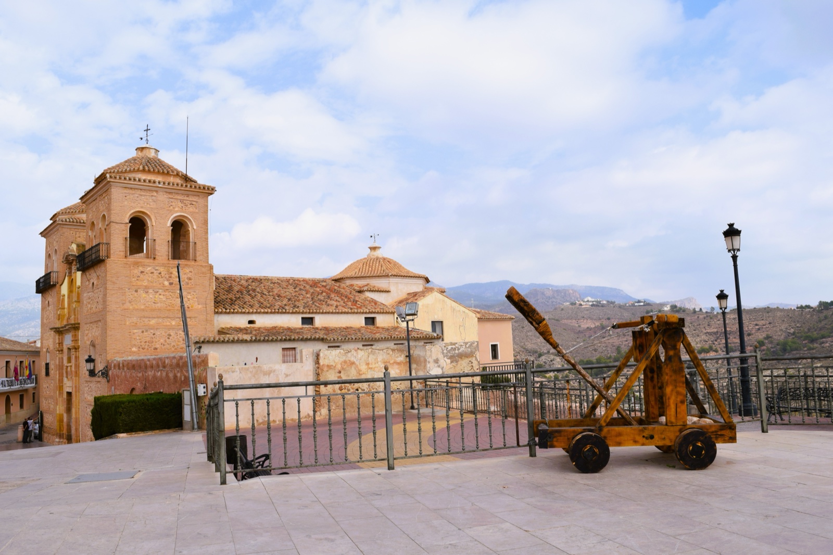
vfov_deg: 47.9
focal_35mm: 27
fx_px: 625
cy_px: 278
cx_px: 416
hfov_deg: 67.4
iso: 200
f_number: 10
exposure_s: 1/400
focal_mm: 18
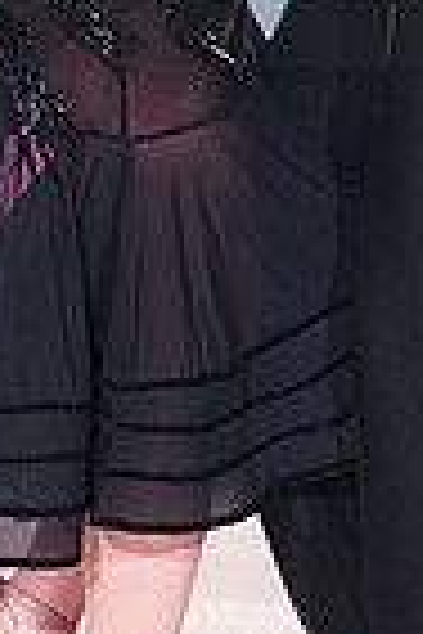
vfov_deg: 5.9
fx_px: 6151
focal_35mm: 349
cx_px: 232
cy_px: -81
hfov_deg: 3.9
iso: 2000
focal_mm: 85
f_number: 2.8
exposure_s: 1/500
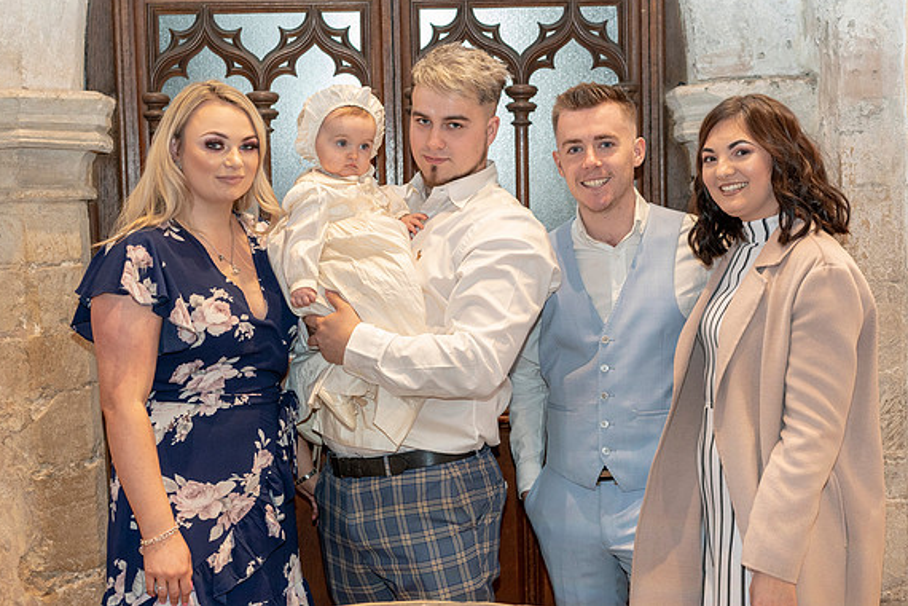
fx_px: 1412
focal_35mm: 56
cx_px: 452
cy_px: 299
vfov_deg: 24.2
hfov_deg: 35.6
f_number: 4
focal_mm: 55
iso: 3200
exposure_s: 1/160
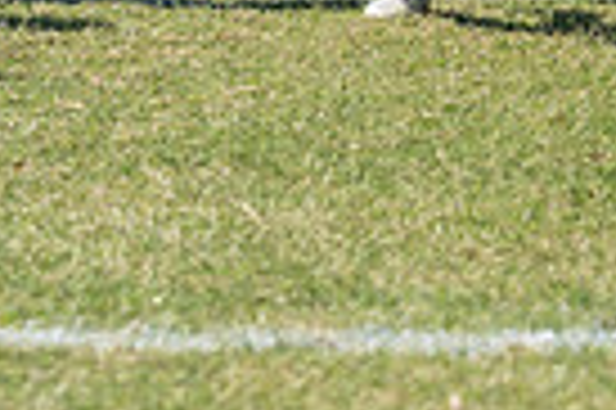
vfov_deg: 4.5
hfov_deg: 6.9
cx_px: 418
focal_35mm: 297
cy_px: -439
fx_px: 5076
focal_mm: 70
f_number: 4
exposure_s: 1/1250
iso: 100
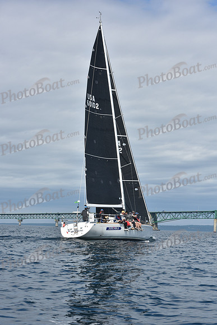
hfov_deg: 19.5
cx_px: 108
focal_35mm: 70
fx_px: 632
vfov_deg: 28.8
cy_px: 162
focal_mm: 70
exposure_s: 1/800
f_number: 10
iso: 250
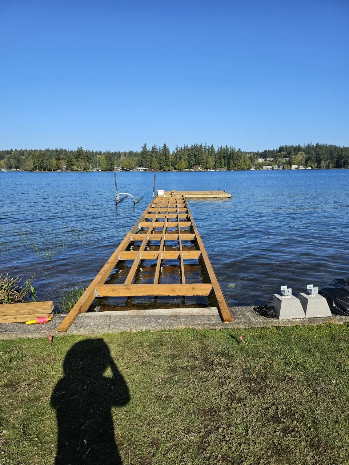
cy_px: 232
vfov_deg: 73.9
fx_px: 309
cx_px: 174
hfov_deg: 58.9
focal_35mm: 23
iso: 10
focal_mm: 6.3
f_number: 1.7
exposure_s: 1/997
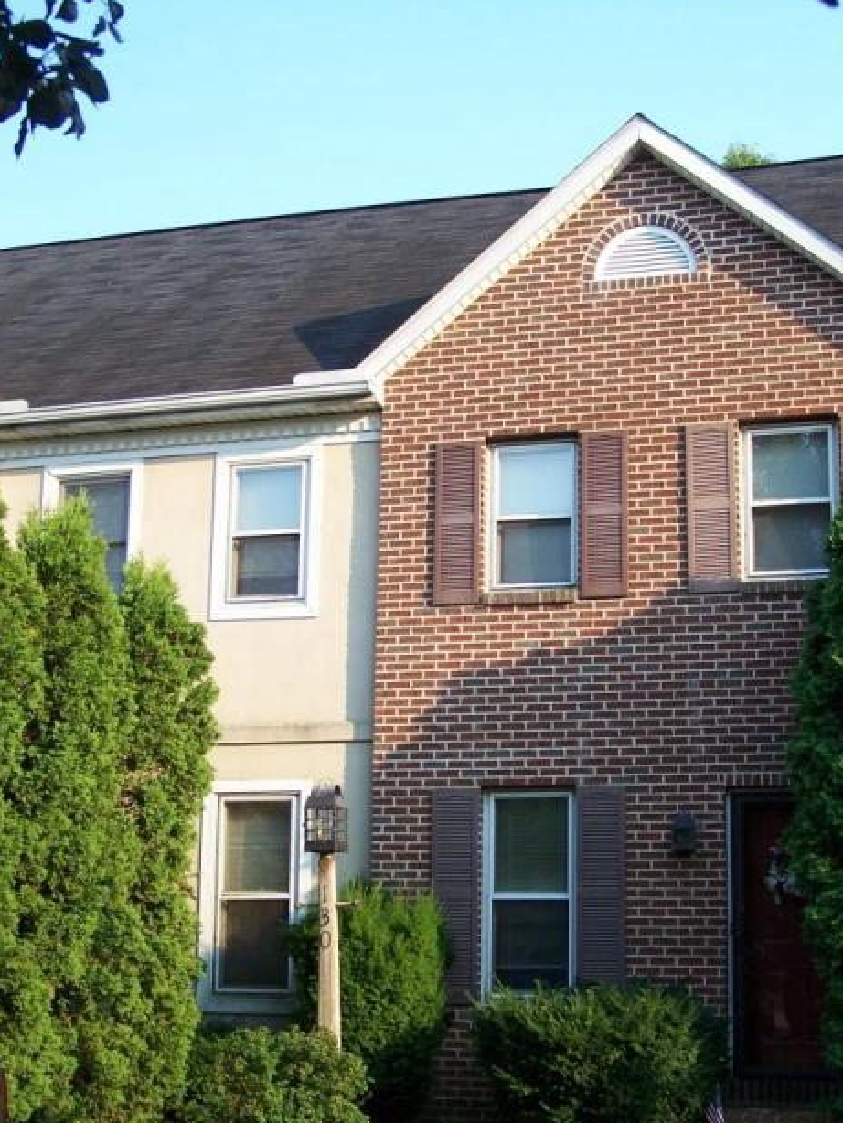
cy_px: 682
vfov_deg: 38.0
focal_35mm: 50
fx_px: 1622
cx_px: 481
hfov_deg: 29.1
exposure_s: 1/250
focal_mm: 6.7
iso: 80
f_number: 2.8
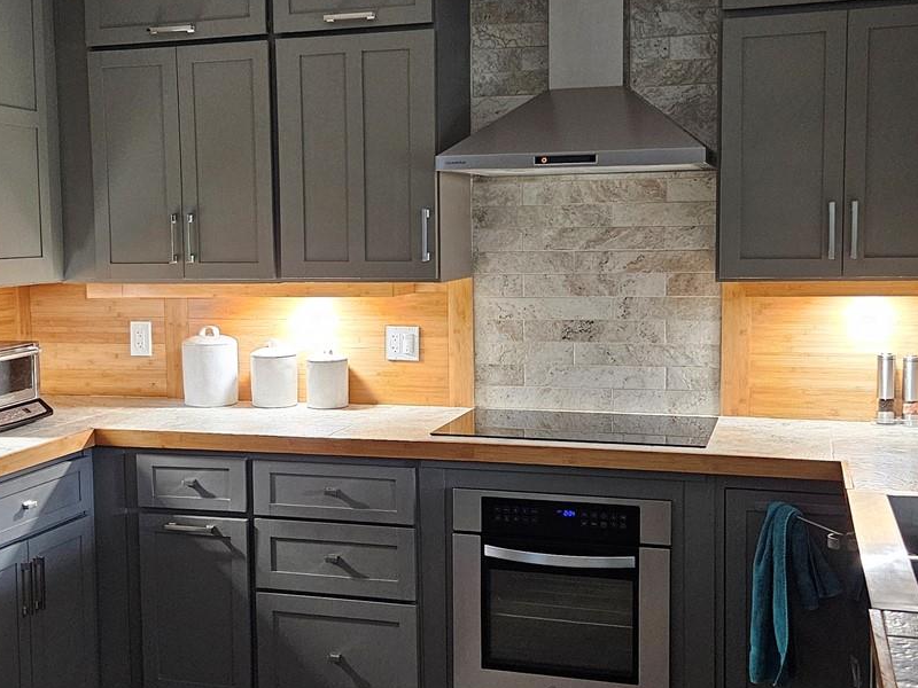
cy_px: 325
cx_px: 406
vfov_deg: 31.5
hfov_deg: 41.2
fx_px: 1220
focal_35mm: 46
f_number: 1.8
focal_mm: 5.4
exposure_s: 1/60
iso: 640
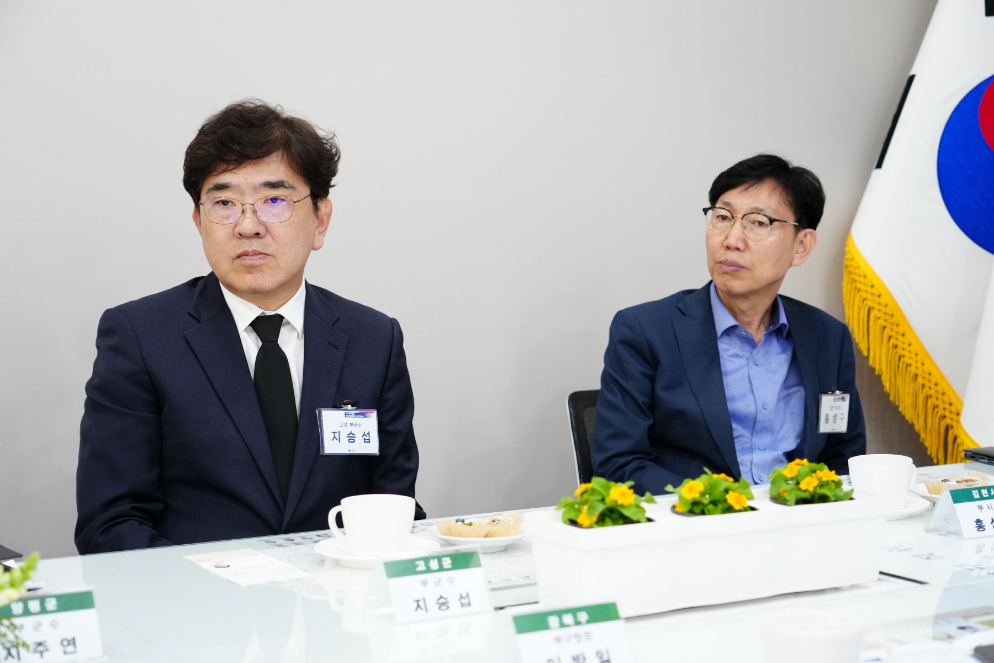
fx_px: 1712
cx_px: 497
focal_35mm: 62
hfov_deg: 32.4
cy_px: 332
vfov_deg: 21.9
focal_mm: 62
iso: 2500
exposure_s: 1/125
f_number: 4.5
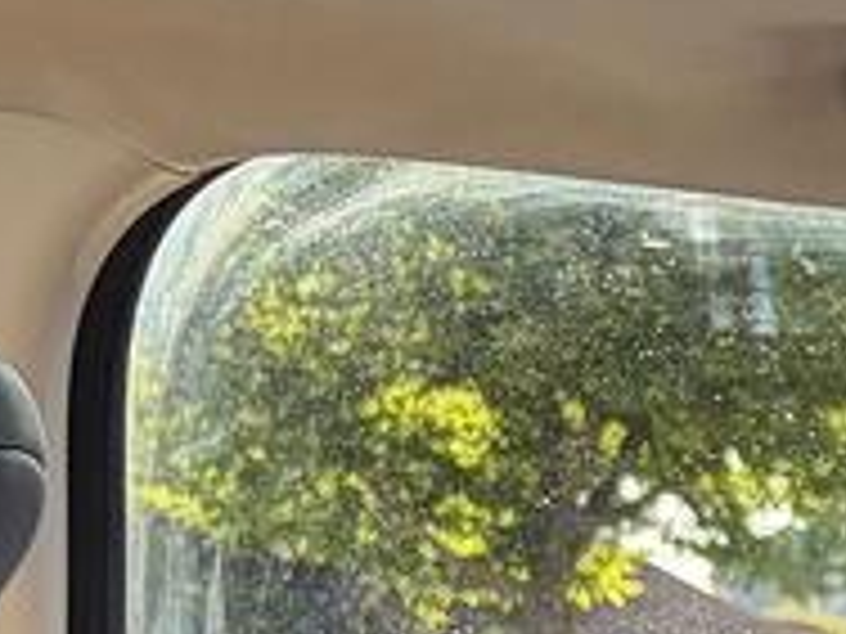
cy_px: 1623
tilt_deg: -8.2
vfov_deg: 7.7
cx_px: 2016
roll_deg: -3.5
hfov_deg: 9.9
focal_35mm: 177
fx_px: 4326
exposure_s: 1/176
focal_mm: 5.96
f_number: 1.6
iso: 125
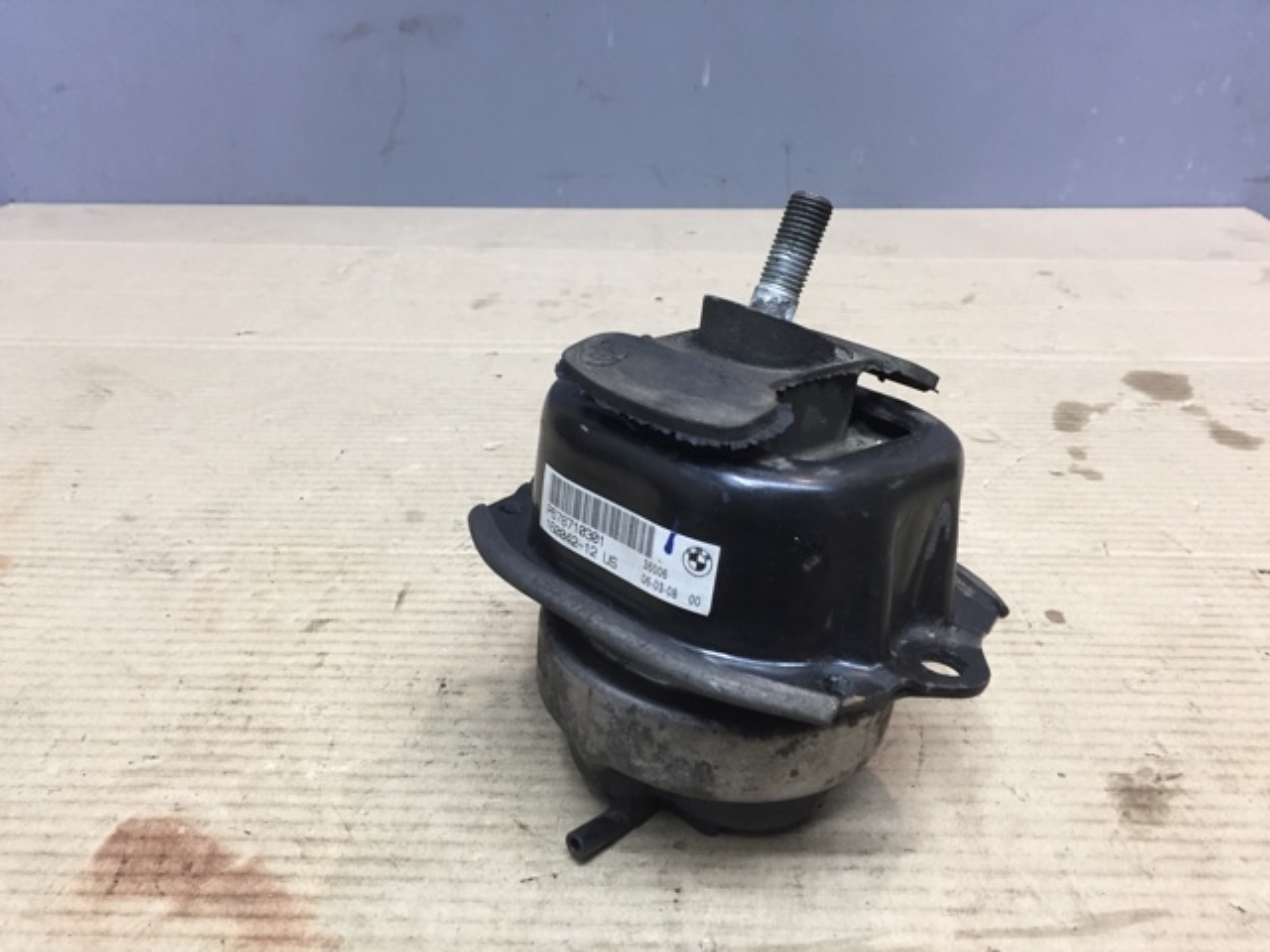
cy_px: 476
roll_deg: -1.2
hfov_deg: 61.7
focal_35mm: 29
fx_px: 1064
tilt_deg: -28.0
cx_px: 635
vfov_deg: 48.2
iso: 80
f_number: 2.2
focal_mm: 4.15
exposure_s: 1/33
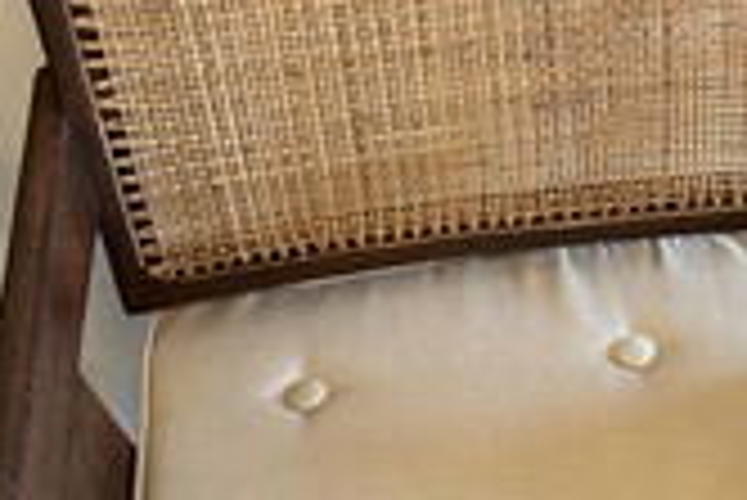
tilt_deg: -50.3
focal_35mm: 65
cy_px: 464
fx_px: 1350
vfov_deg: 20.5
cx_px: 490
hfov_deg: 30.7
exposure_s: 1/50
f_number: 1.6
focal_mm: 5.1
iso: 100
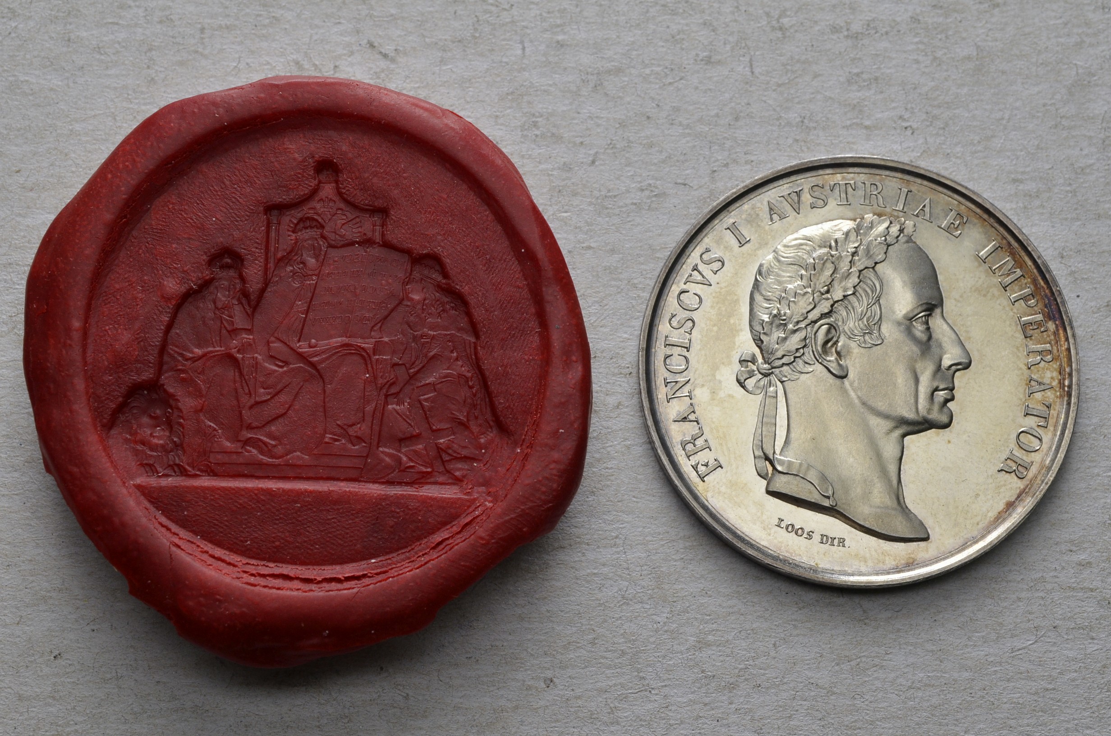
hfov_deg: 30.6
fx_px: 2033
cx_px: 556
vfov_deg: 20.5
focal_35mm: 66
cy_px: 368
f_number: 14
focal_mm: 44
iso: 400
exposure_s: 1/250
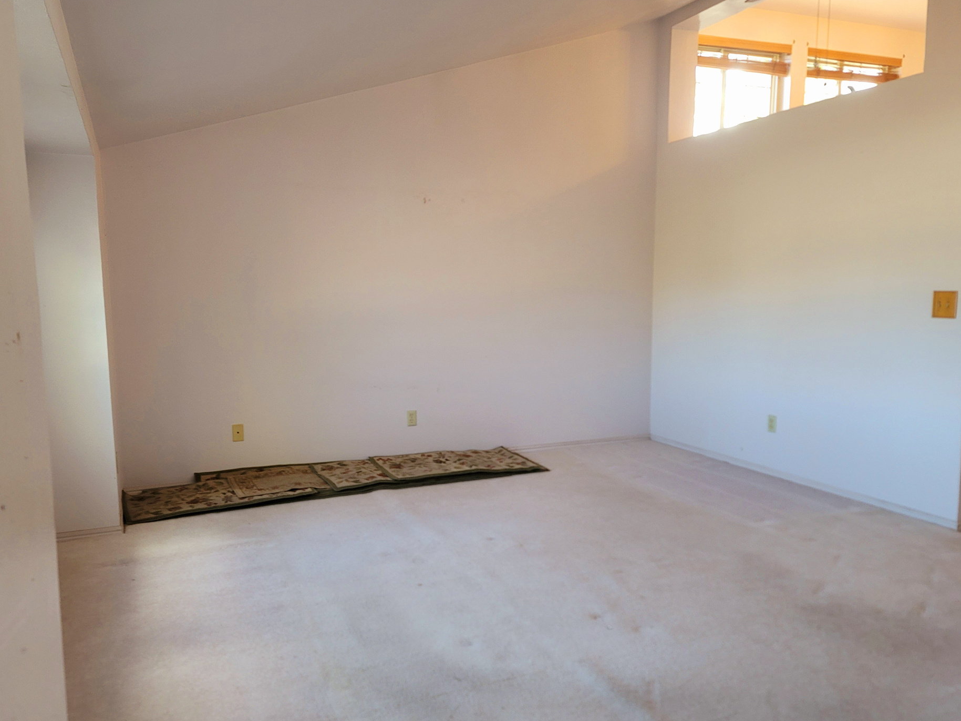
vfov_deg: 49.7
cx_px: 437
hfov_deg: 63.3
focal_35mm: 28
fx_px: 777
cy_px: 384
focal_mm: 7
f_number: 1.8
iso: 200
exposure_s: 1/60.2
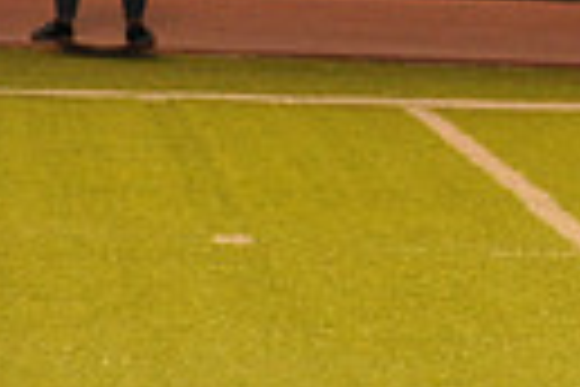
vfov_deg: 1.5
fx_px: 14531
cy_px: -122
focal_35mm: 902
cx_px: 1097
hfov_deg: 2.3
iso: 3200
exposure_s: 1/160
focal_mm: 200
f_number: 6.3
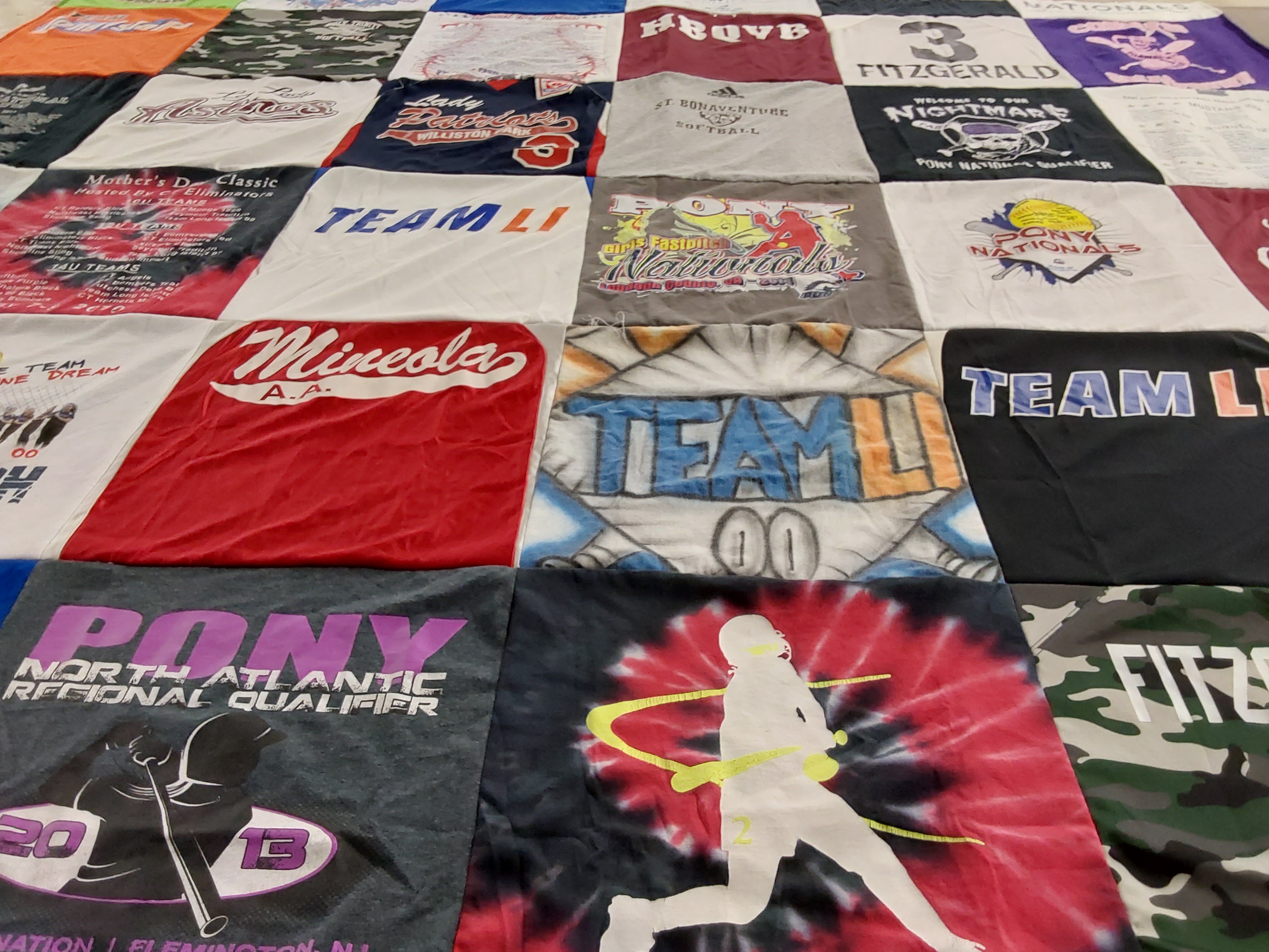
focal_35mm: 28
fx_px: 1026
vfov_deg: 49.7
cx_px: 634
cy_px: 476
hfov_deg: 63.4
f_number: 1.9
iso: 125
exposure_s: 1/60
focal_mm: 2.91
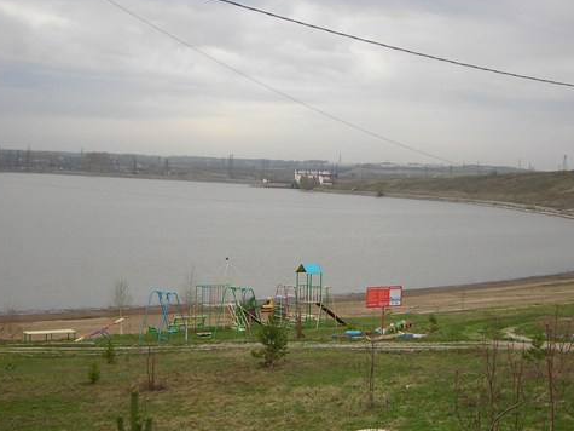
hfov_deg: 30.2
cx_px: 332
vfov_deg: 22.9
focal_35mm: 64
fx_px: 1061
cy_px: 213
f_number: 3.2
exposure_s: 1/124
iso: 50
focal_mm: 6.3
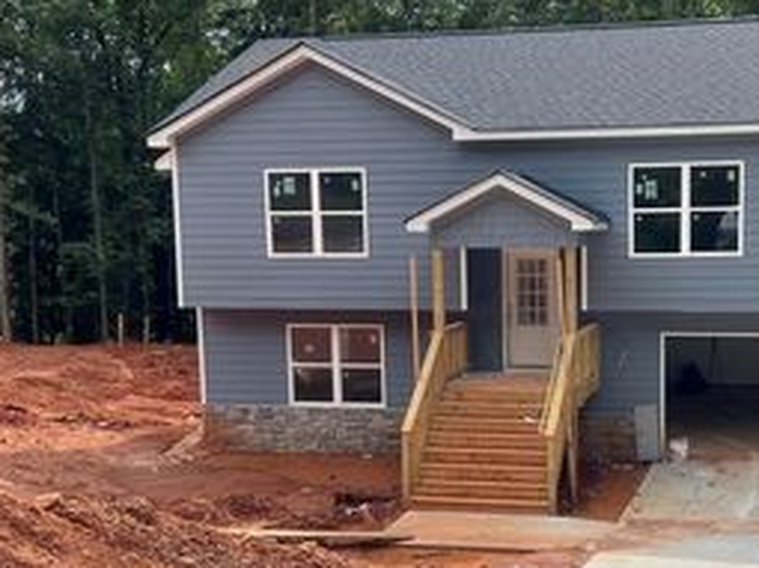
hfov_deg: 36.8
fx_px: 1118
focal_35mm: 51
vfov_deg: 28.5
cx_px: 545
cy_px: 341
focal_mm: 5.7
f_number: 1.5
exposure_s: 1/2083
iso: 50
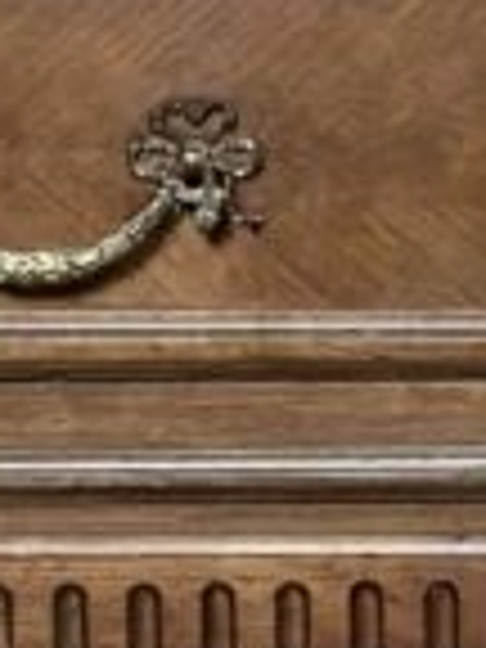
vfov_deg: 5.6
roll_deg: +0.6
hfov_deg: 4.3
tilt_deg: -6.8
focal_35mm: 342
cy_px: -796
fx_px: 6402
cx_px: 824
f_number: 1.78
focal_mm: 6.86
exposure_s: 1/50
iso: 200
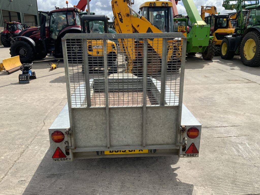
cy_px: 98
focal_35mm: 29
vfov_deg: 48.2
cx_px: 130
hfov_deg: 61.7
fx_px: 218
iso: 20
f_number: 1.8
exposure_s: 1/2227
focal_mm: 3
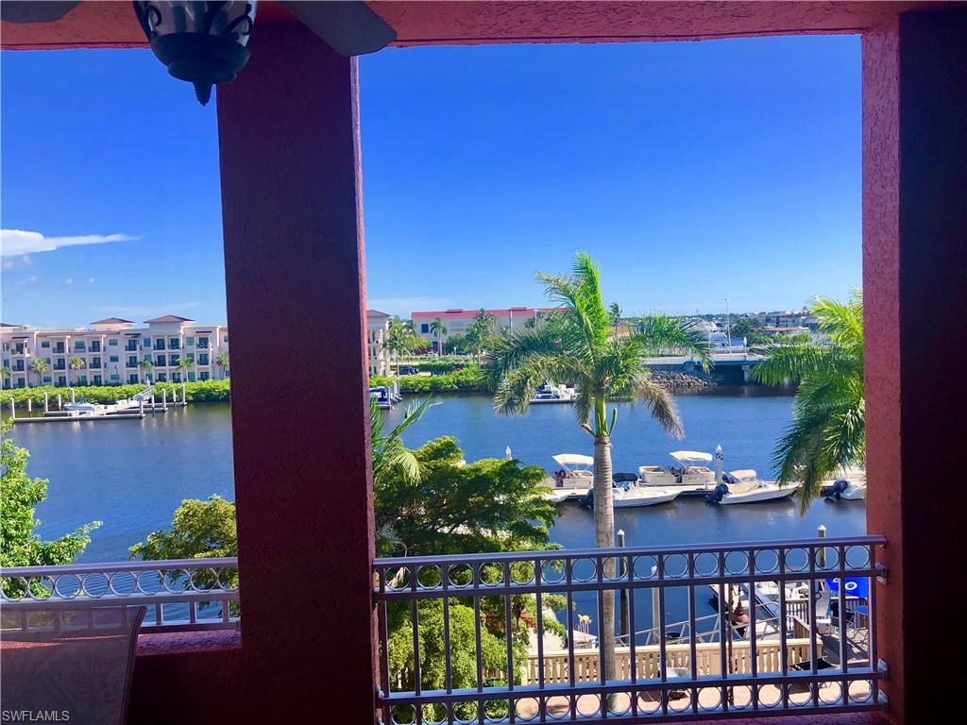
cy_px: 362
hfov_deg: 63.4
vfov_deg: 49.7
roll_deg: +3.5
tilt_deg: -3.2
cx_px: 484
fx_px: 782
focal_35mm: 28
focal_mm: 4
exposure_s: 1/1499
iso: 20
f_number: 1.8
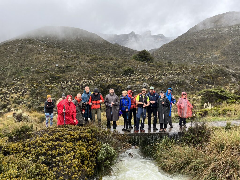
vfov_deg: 53.1
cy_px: 90
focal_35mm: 26
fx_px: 180
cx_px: 120
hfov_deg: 67.3
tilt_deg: -3.0
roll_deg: -1.0
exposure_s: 1/415
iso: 50
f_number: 1.6
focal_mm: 5.1
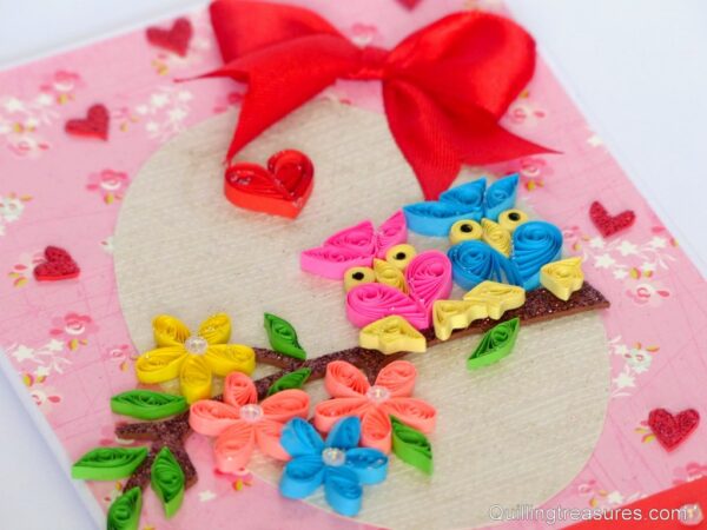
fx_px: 5596
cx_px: 354
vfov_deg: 5.4
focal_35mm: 274
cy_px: 265
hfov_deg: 7.2
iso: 200
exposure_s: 1/80
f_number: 2.8
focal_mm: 49.2
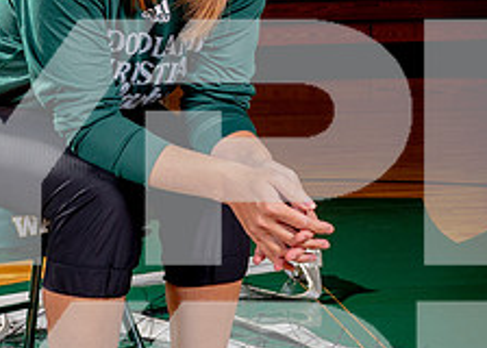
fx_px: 1189
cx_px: 84
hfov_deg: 22.8
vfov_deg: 16.6
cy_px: 143
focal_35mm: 86
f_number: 8
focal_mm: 31
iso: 125
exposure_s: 1/125
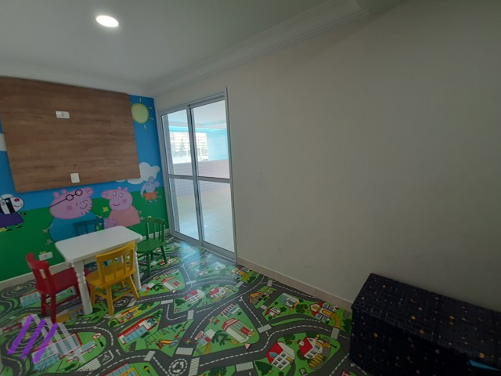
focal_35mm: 14
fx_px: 203
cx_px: 256
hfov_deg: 102.0
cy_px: 190
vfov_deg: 85.7
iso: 64
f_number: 2.2
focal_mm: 1.42
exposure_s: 1/40
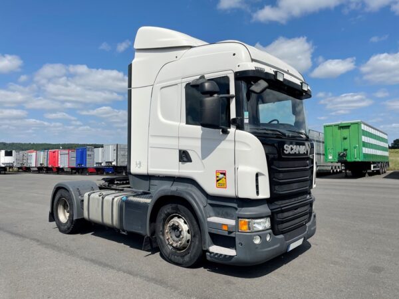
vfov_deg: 53.1
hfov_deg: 67.3
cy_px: 150
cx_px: 200
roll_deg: -0.7
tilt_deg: +1.9
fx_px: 300
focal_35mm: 26
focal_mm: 4.2
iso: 32
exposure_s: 1/6494
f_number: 1.6
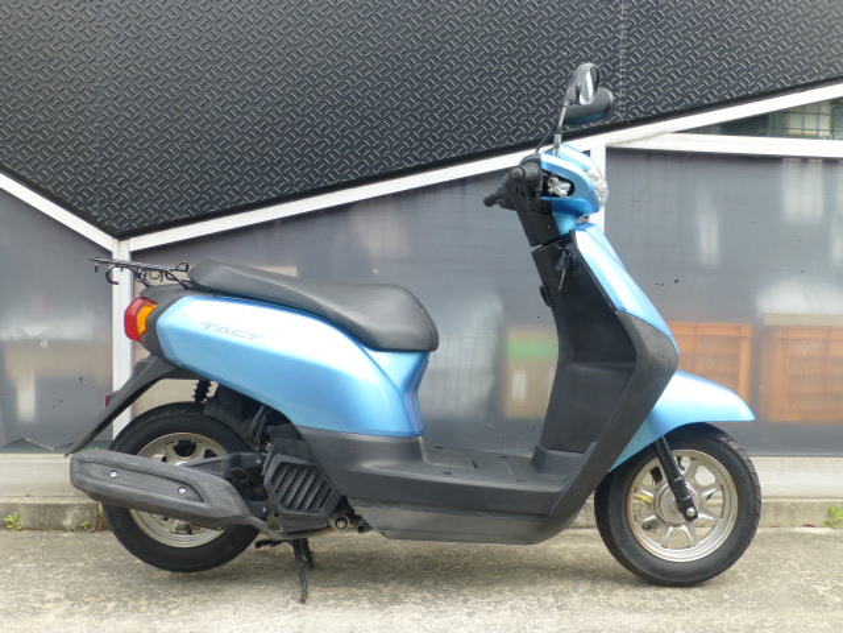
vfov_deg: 41.8
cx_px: 422
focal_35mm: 34
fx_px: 828
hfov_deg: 54.0
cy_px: 316
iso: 100
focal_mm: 6.1
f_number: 3.7
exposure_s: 1/125
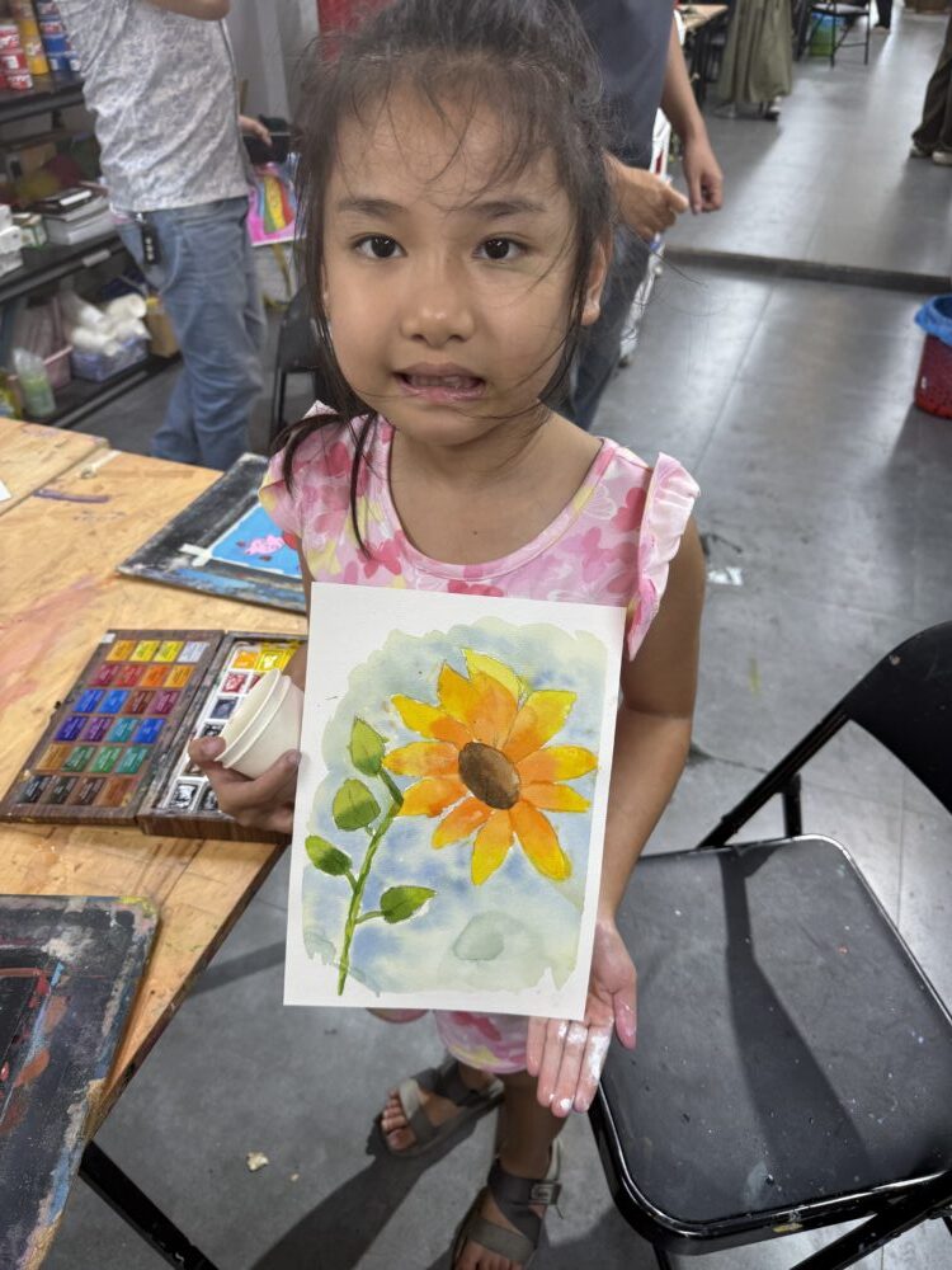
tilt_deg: -38.1
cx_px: 476
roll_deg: -1.2
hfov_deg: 56.8
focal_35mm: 24
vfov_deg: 71.6
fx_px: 880
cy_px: 635
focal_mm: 6.76
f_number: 1.78
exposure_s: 1/100
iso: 80
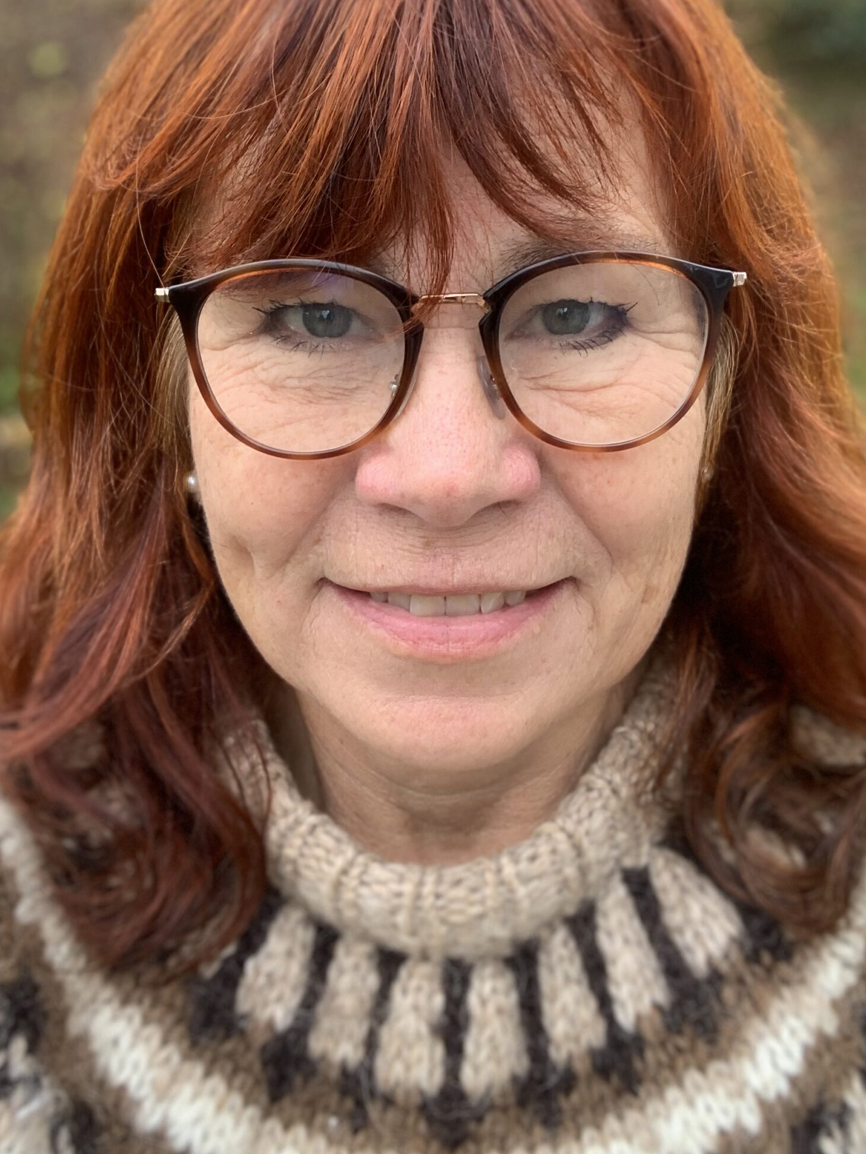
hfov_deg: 34.4
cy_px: 529
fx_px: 1401
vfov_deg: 44.7
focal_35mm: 42
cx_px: 432
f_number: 2.2
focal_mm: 2.87
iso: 64
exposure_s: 1/116
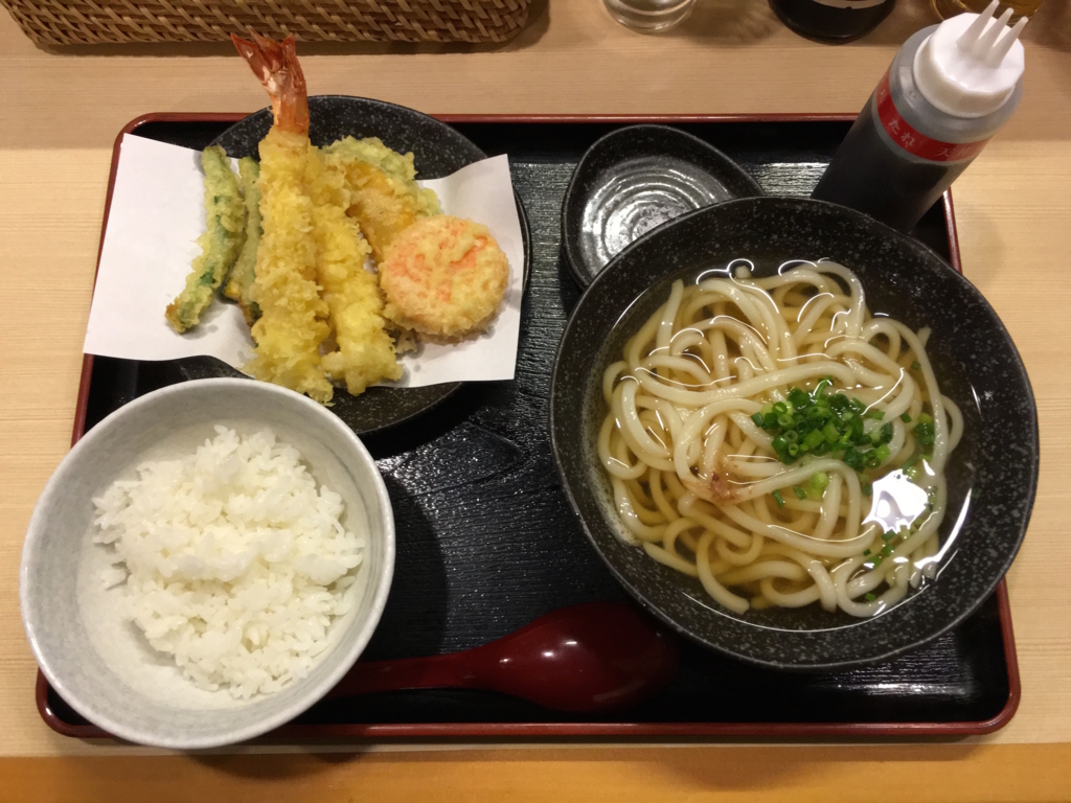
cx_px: 536
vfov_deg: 48.2
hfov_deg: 61.7
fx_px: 897
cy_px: 402
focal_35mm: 29
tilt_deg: -73.7
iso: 200
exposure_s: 1/30
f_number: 2.2
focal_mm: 4.15
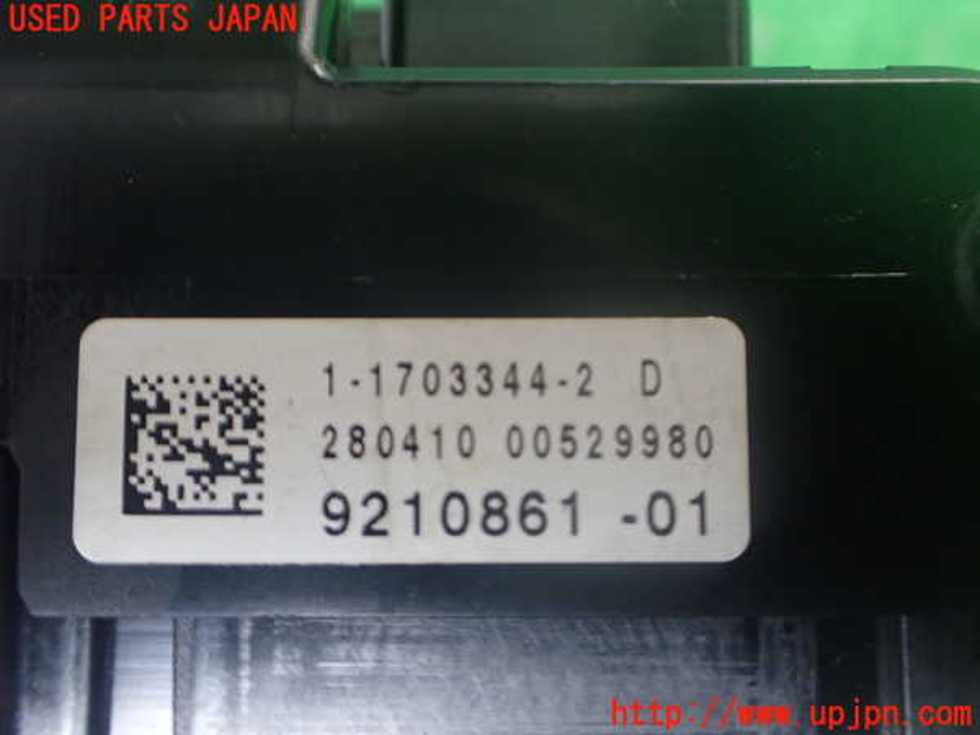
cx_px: 490
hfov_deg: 60.0
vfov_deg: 46.8
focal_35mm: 30
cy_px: 368
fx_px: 849
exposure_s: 1/125
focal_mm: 5.4
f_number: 2.3
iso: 640
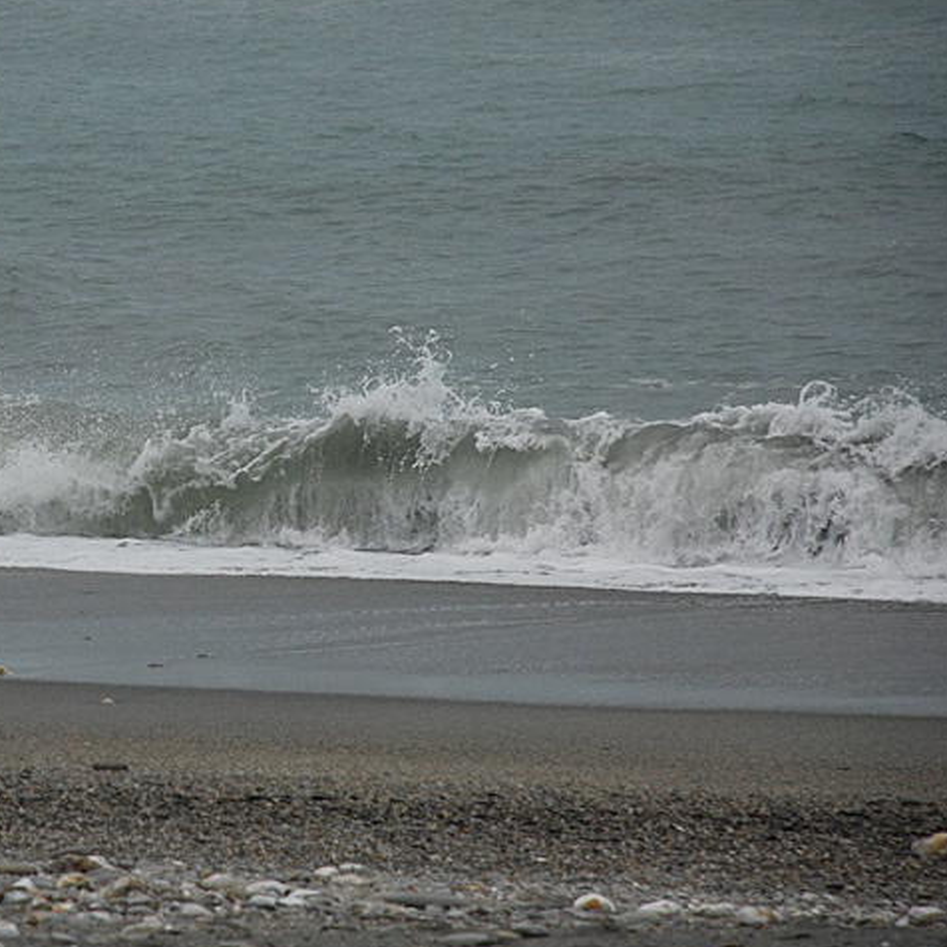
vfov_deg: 6.0
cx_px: 163
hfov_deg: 6.0
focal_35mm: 290
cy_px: 475
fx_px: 8967
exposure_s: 1/2500
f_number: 5.6
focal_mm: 135
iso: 400
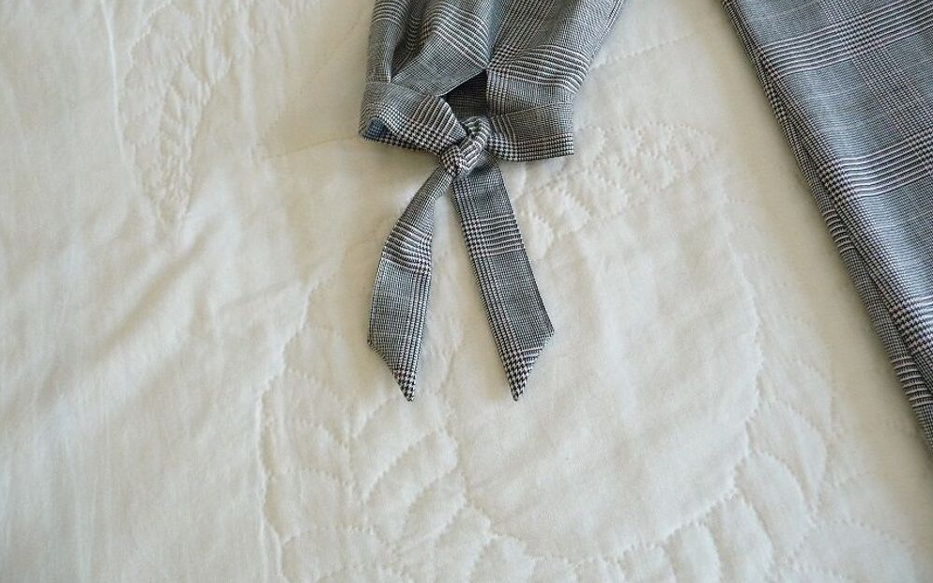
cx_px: 468
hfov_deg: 59.7
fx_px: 814
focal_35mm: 32
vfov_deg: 39.3
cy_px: 253
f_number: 3.4
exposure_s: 1/30
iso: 400
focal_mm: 5
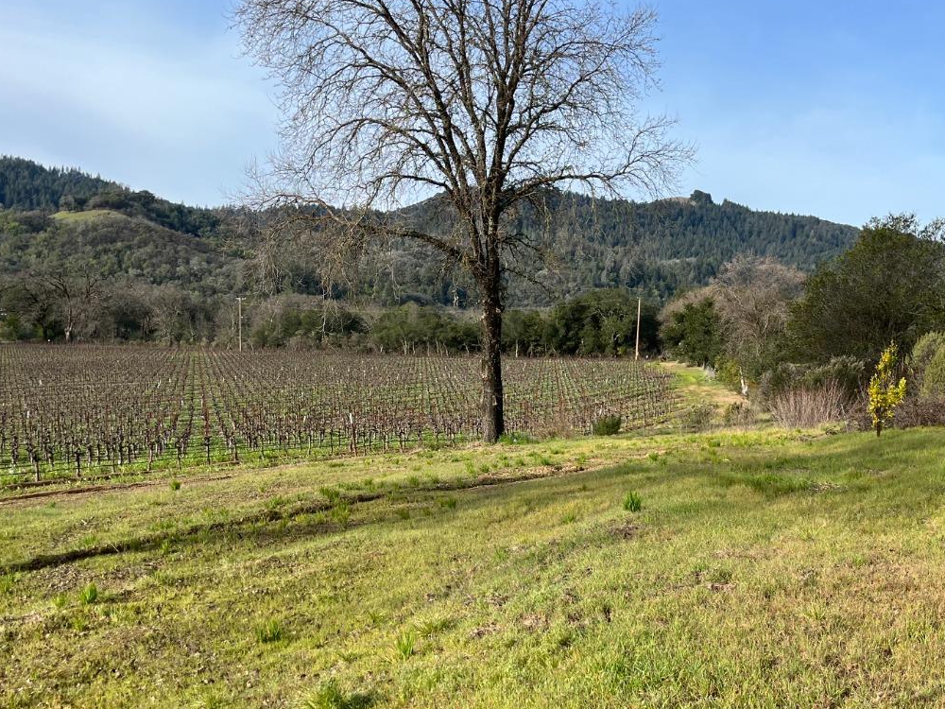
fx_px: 1065
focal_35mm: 39
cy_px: 475
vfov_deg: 36.4
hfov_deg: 47.7
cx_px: 552
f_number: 1.6
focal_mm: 5.1
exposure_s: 1/1802
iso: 50
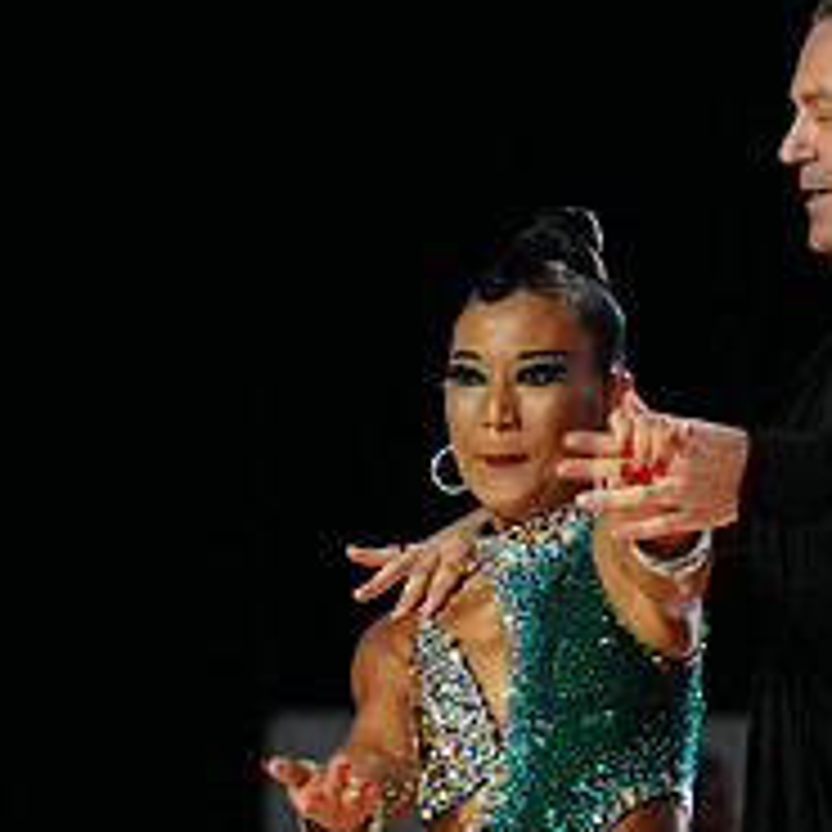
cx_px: 501
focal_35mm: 525
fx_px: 14276
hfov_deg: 3.3
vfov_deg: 3.3
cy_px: 1115
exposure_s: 1/320
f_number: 4
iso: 2500
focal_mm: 197
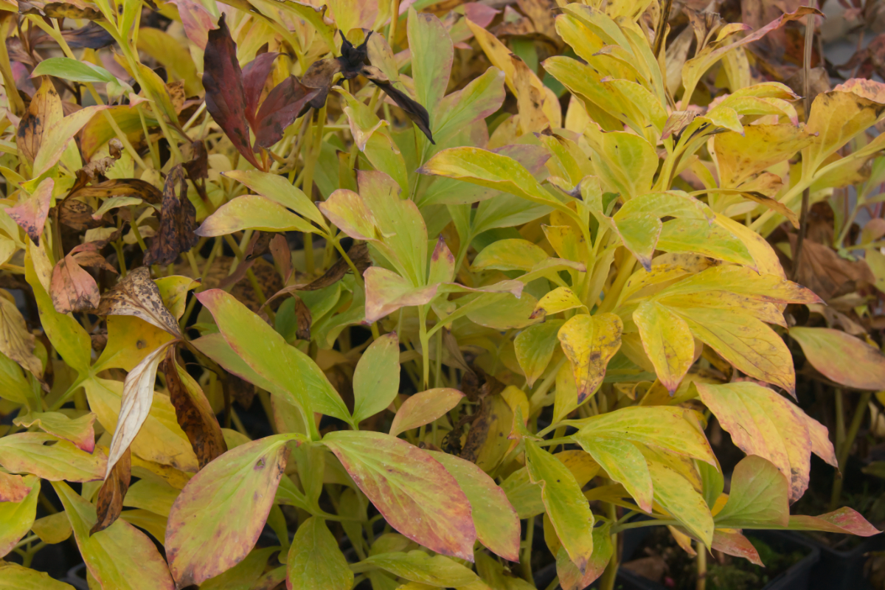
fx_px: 1659
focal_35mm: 68
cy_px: 295
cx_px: 442
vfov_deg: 20.2
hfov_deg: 29.9
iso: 2000
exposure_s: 1/250
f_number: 9
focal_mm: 45
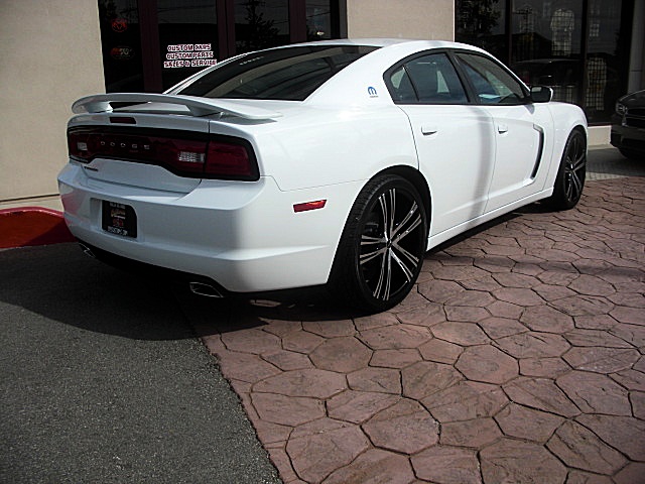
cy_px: 242
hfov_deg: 51.4
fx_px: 671
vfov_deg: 39.7
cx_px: 322
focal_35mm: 36
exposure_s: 1/200
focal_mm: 6.3
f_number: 7.9
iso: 50
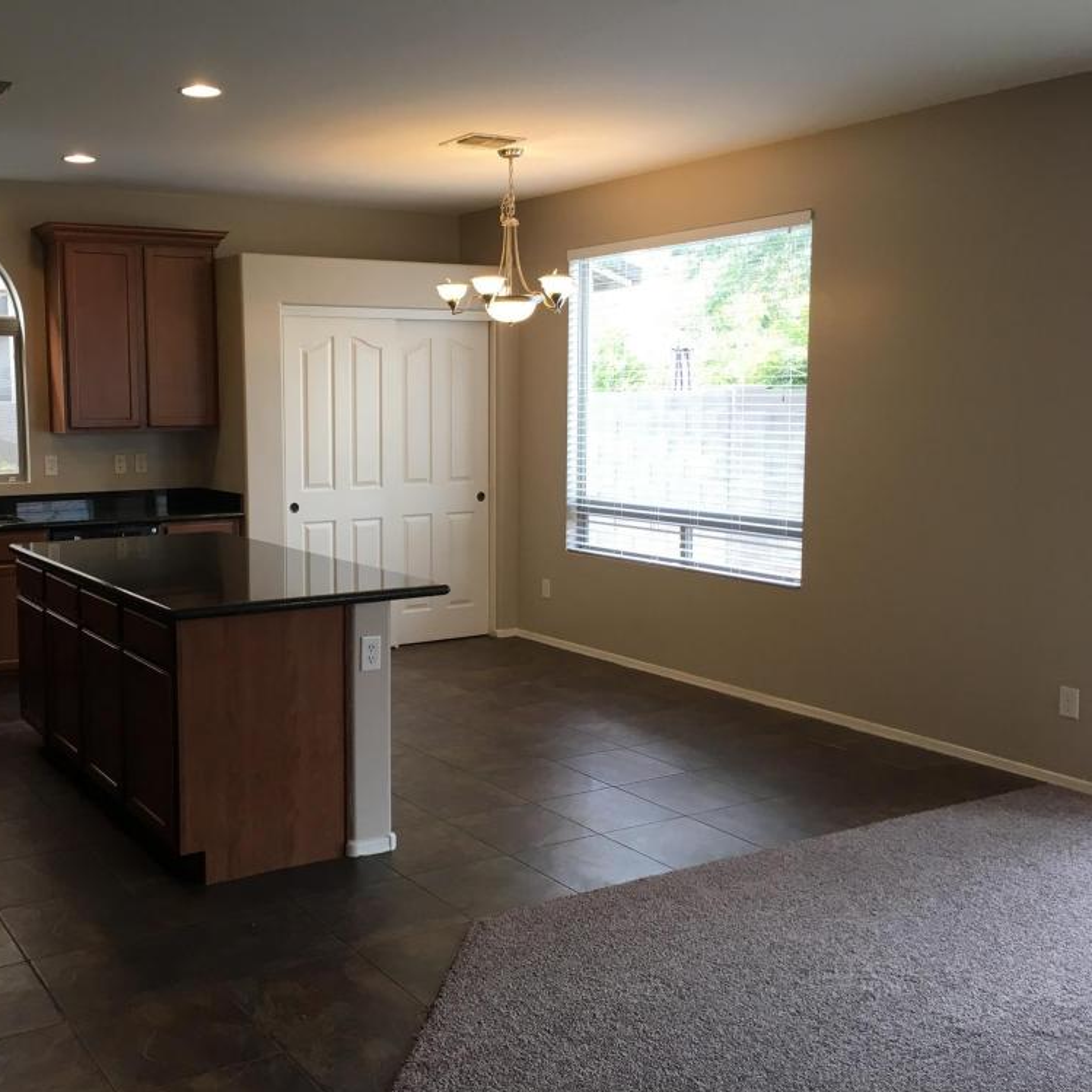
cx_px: 356
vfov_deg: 47.2
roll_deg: +0.2
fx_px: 1249
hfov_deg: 46.4
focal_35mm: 35
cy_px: 547
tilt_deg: -5.1
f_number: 2.2
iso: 25
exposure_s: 1/30
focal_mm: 4.15
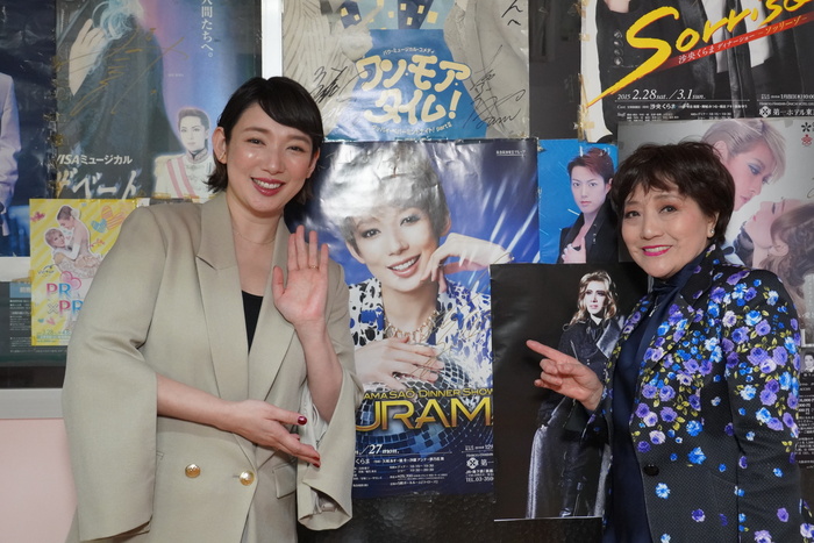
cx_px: 407
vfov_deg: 29.9
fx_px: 1018
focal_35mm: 45
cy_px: 272
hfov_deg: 43.6
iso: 3200
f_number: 5.6
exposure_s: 1/100
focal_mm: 30
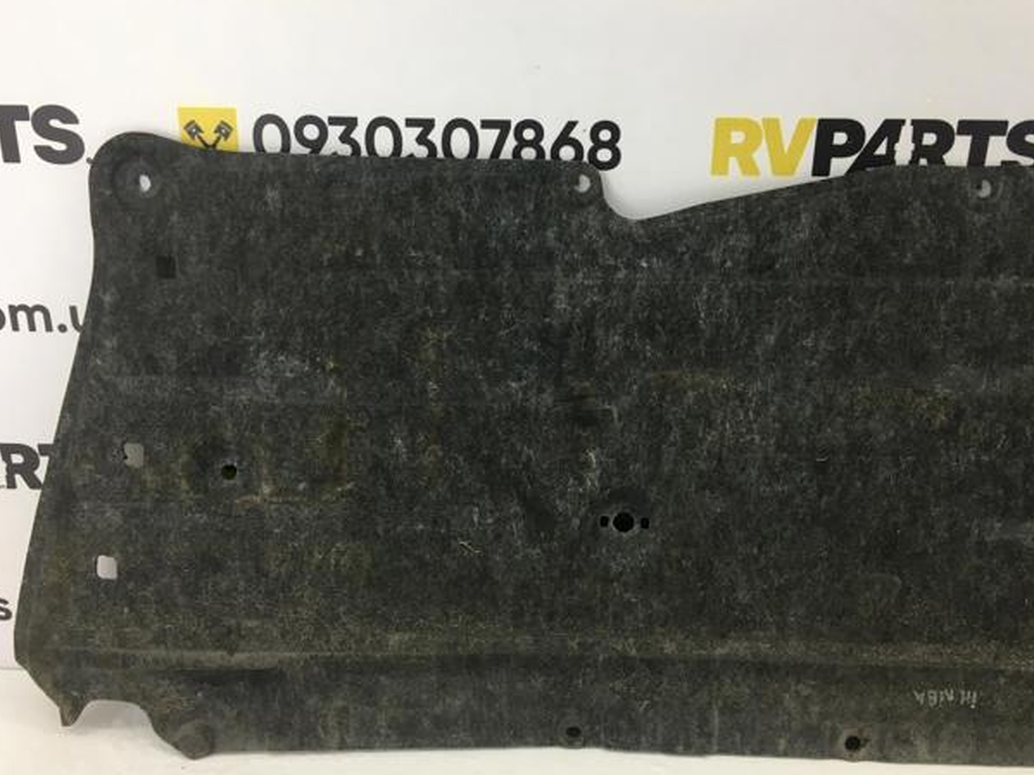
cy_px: 378
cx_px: 540
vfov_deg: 45.4
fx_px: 926
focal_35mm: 31
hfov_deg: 58.3
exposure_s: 1/33
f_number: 2.2
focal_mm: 4.15
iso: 25
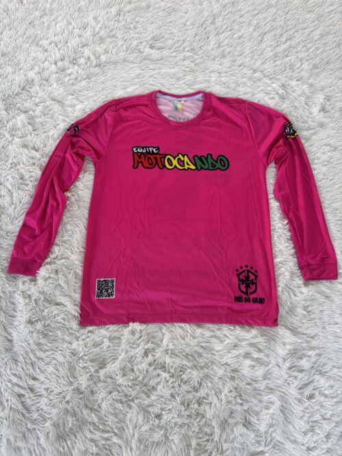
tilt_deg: -72.4
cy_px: 228
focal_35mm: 24
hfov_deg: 56.8
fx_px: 316
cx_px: 171
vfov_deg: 71.6
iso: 125
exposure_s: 1/121
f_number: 1.78
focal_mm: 6.76
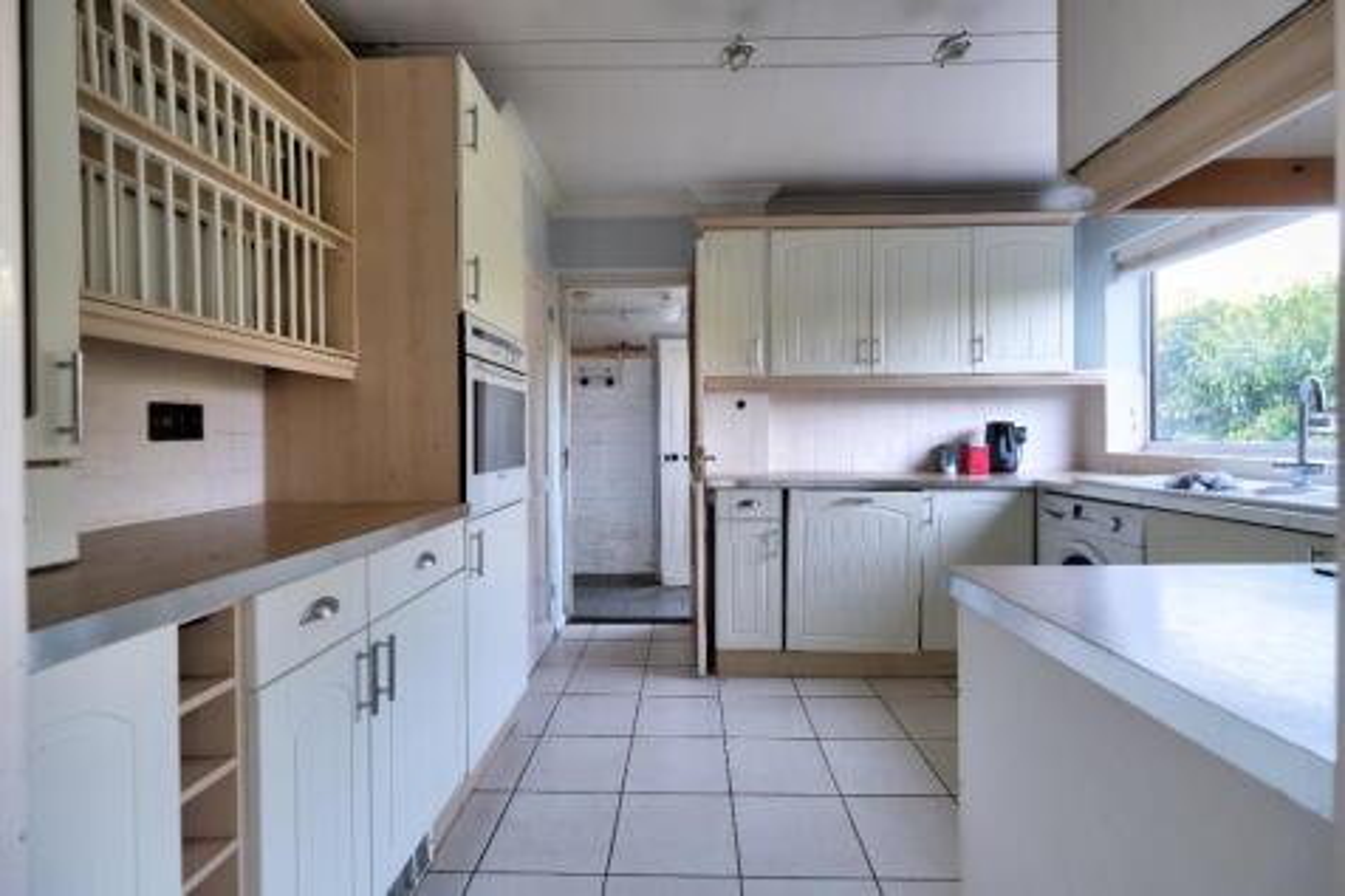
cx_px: 672
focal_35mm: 15
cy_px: 448
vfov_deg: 77.3
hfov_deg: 100.4
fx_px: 560
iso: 160
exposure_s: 1/18
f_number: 4
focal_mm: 10
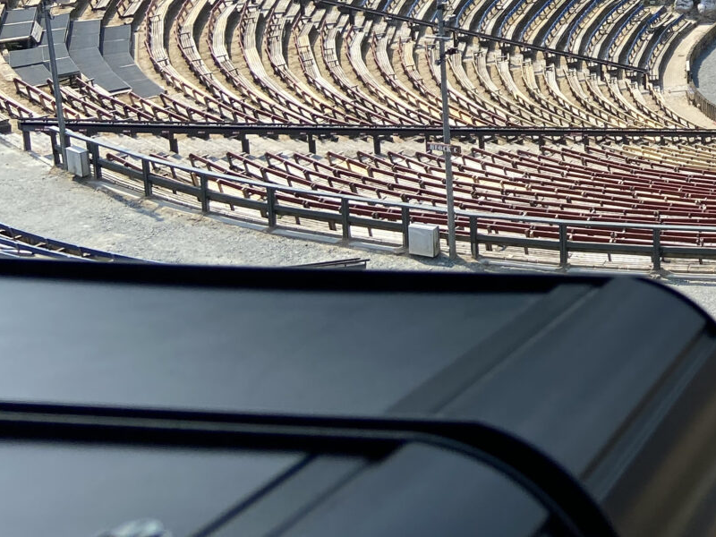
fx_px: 1344
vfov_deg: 20.9
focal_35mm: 65
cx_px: 872
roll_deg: +0.3
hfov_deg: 26.4
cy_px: -131
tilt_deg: -8.9
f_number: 1.8
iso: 32
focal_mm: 4.25
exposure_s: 1/1653
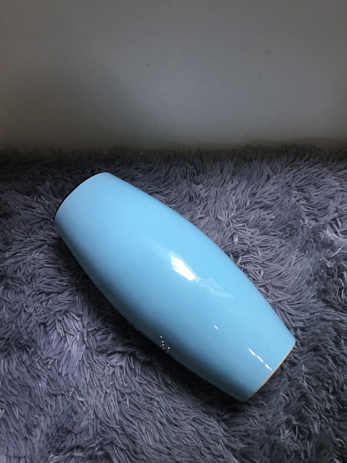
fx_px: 414
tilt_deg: -67.9
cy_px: 232
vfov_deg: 58.4
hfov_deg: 45.4
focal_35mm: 31
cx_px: 174
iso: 32
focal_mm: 3.3
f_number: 2.4
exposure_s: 1/33
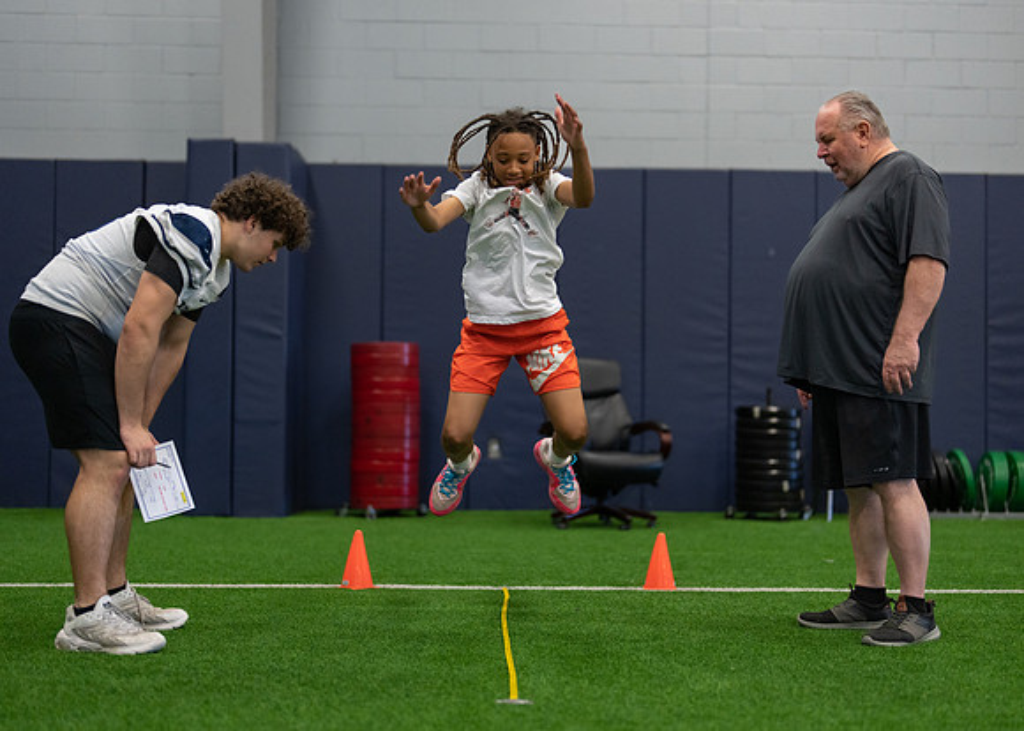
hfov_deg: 36.1
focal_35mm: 54
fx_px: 1570
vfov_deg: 26.2
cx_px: 518
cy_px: 376
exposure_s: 1/1000
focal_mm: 50
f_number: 1.2
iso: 1250
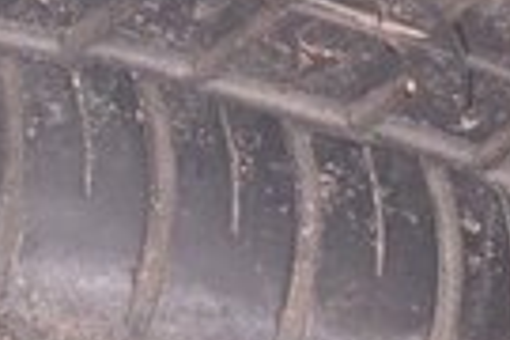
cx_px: -42
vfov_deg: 4.5
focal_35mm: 307
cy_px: 263
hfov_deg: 6.7
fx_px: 4346
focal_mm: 27
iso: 1600
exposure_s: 1/160
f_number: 8
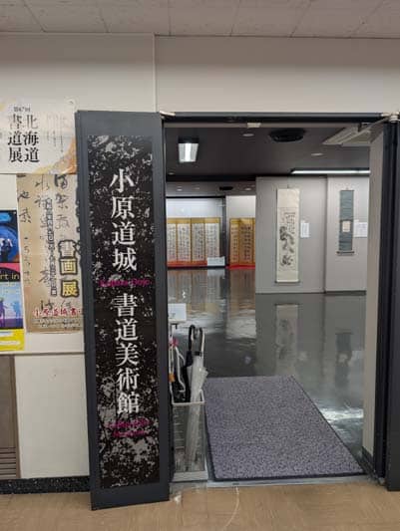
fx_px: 369
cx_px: 200
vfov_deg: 71.5
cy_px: 266
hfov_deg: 56.9
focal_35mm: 24
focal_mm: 6.9
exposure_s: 1/175
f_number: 1.68
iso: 22
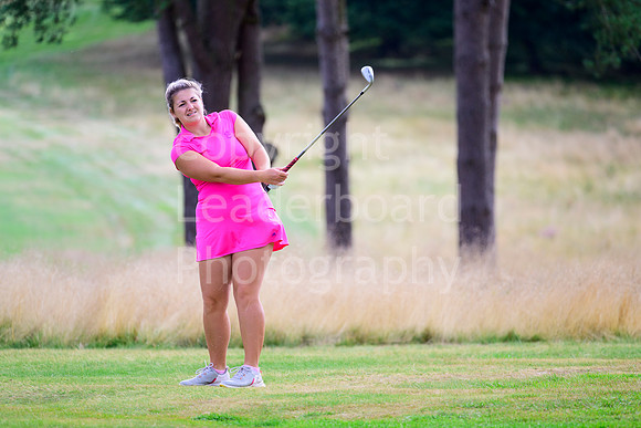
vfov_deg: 3.9
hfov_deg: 5.9
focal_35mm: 350
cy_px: 214
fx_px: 6233
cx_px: 320
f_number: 5.6
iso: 500
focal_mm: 350
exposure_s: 1/640
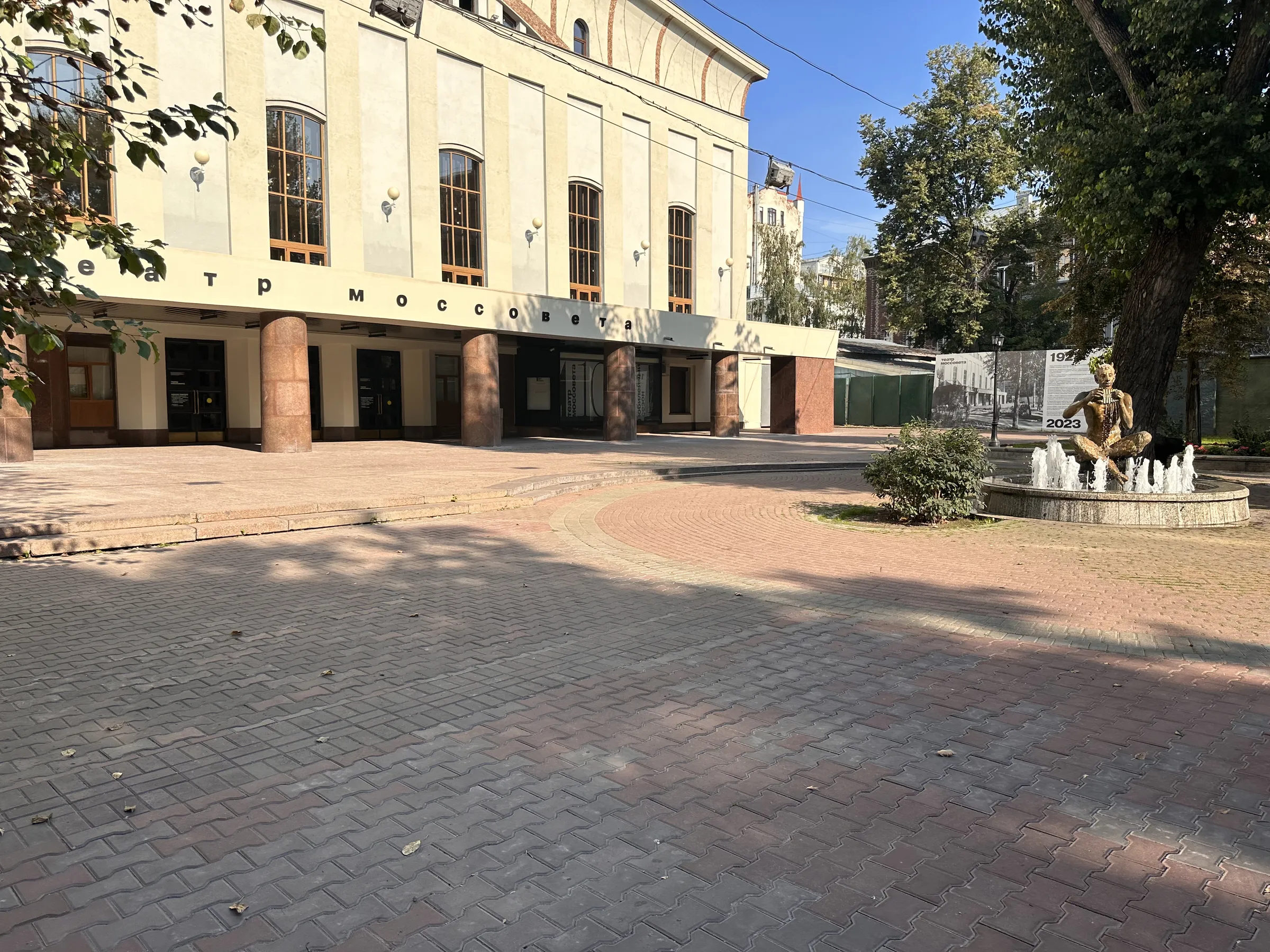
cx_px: 635
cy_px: 476
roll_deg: -0.2
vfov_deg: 56.8
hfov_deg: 71.6
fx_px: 881
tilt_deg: -7.3
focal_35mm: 24
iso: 80
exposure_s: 1/3356
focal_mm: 6.86
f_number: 1.78
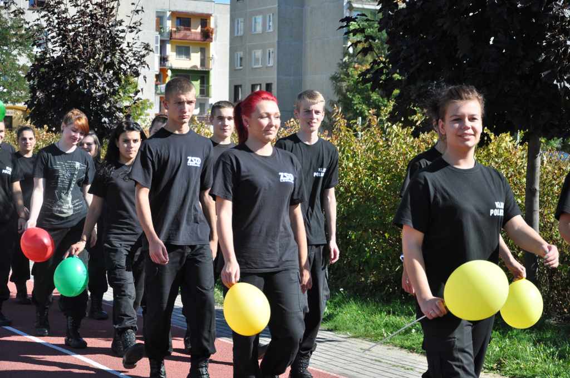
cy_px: 189
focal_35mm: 78
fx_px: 1233
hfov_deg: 26.0
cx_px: 285
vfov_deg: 17.4
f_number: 5
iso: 500
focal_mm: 52
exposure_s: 1/1500
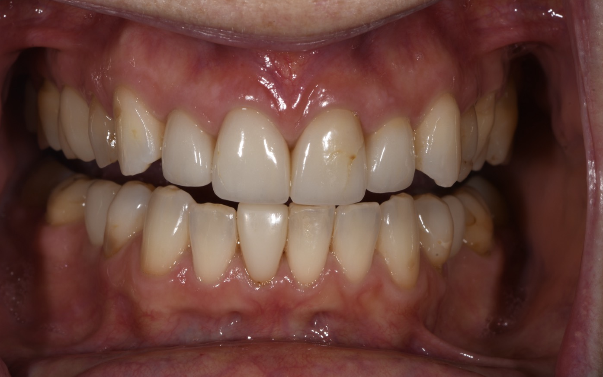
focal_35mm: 130
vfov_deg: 10.1
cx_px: 302
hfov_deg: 16.1
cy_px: 201
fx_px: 2136
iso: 100
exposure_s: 1/60
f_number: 29
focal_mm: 85
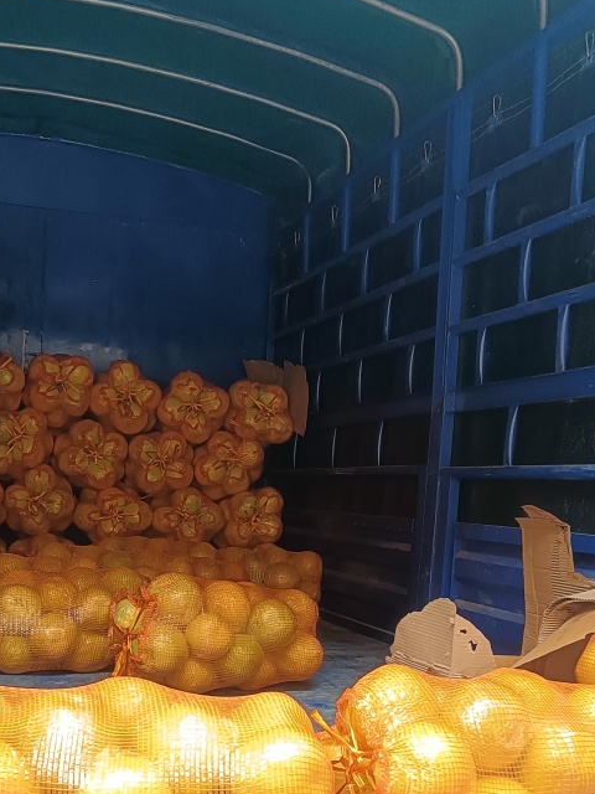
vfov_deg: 40.9
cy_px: 591
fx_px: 1031
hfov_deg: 32.0
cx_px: 207
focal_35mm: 45
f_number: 1.9
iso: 310
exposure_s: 1/100
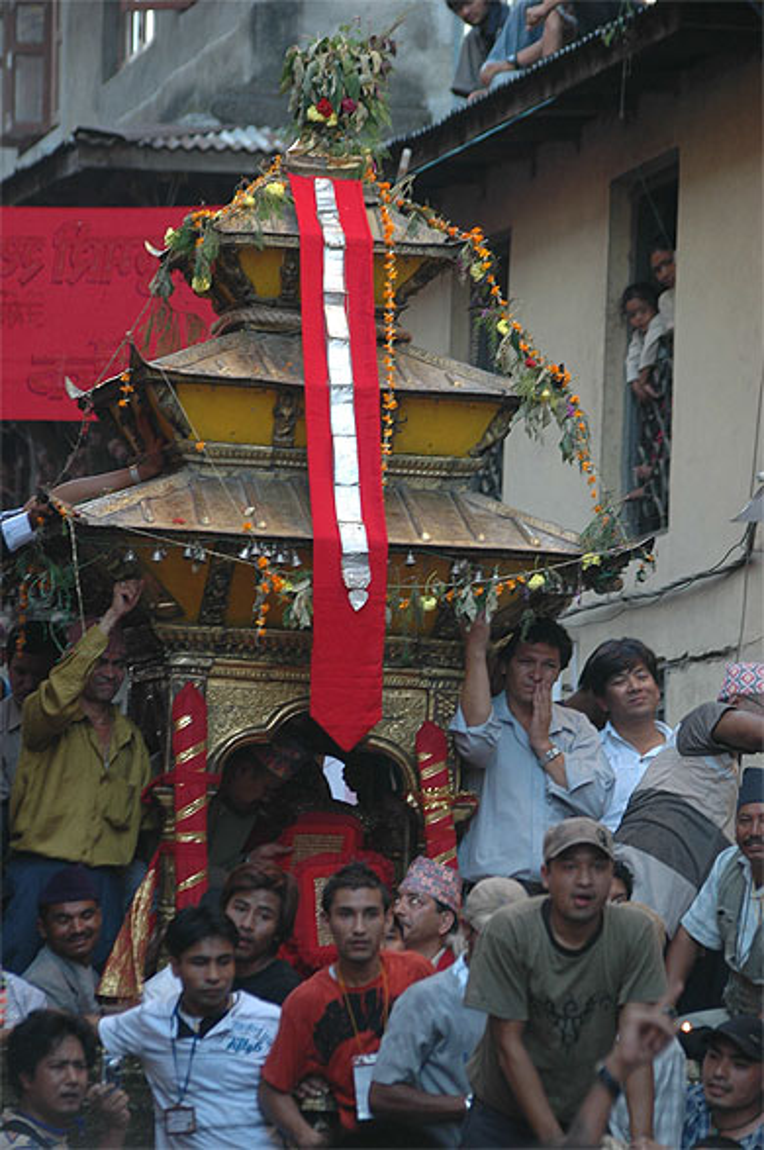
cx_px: 382
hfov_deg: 6.8
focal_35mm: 202
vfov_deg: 10.2
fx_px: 6461
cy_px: 575
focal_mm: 135
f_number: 4.5
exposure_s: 1/60
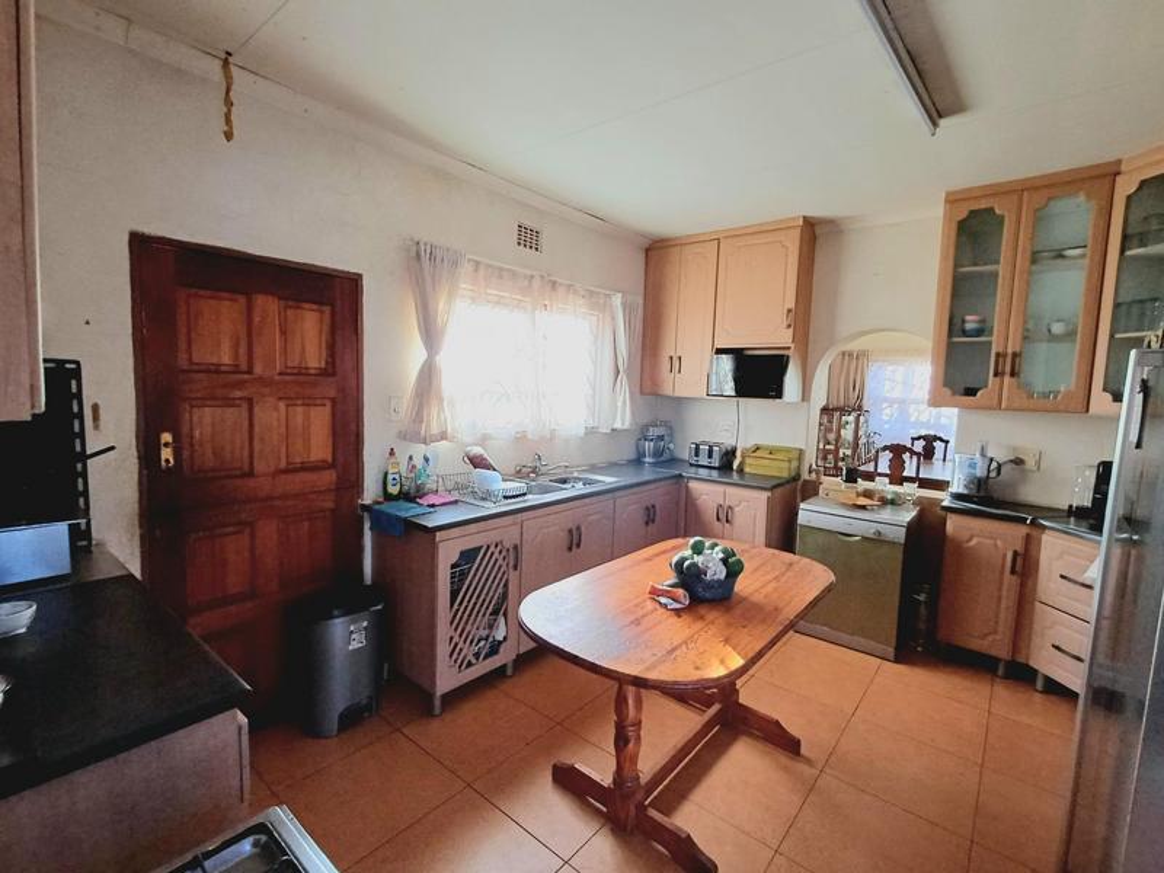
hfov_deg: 94.5
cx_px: 582
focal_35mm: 16
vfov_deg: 78.1
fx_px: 538
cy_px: 436
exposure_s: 1/50.3
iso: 125
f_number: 2.2
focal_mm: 1.64
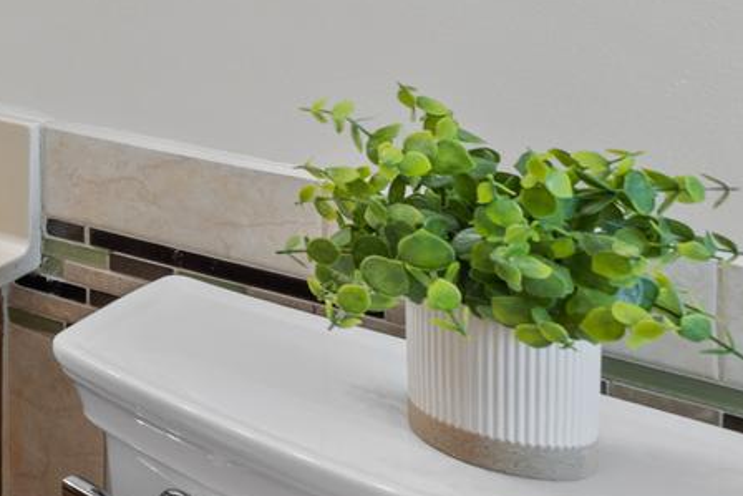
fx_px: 1321
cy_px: -205
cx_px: -675
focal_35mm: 64
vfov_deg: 19.1
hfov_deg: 20.0
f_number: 8
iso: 100
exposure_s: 1/6
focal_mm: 14
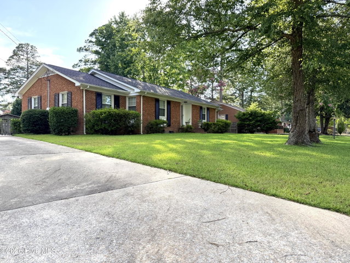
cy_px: 132
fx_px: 243
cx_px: 175
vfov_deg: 56.9
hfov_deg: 71.6
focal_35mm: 24
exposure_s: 1/888
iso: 100
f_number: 1.78
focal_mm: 6.76
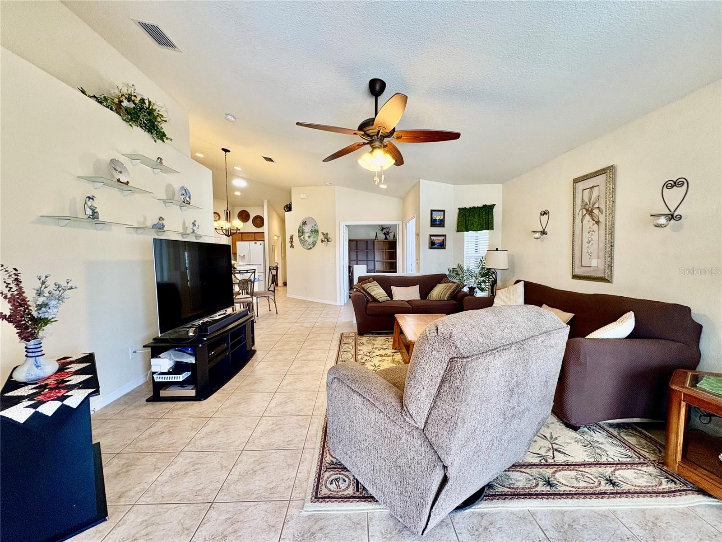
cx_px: 361
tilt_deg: -2.8
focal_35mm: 14
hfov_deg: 102.1
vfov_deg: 85.7
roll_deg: +0.8
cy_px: 271
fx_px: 292
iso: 160
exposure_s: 1/60
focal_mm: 2.22
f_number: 2.2
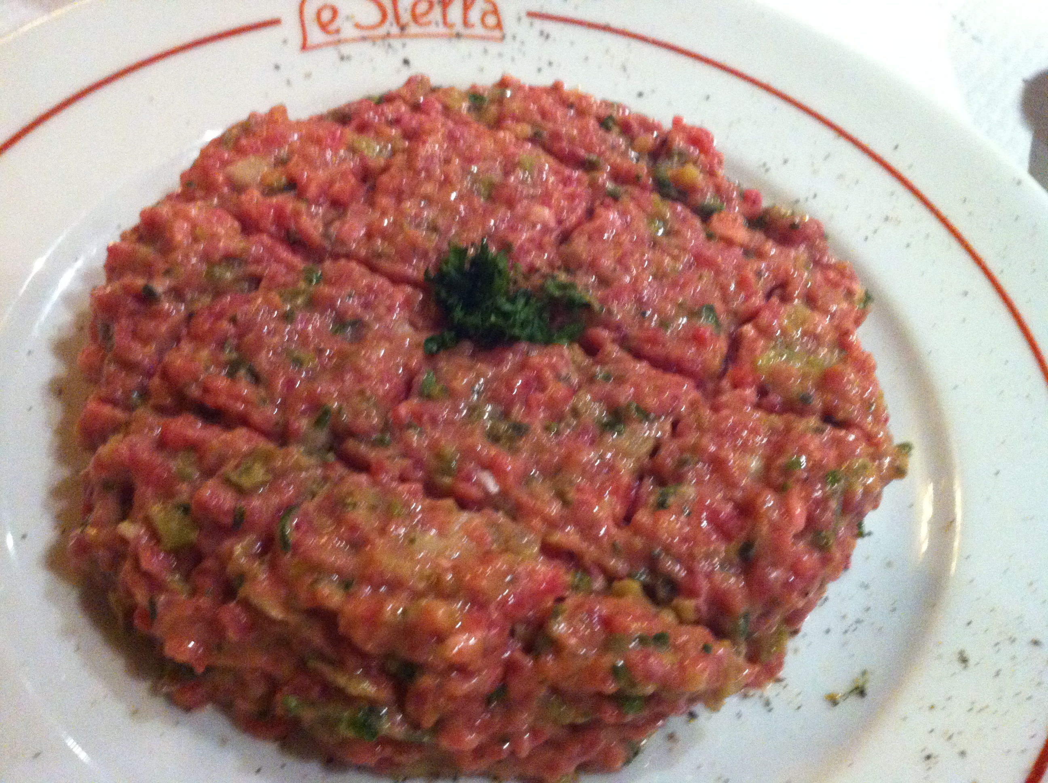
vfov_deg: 40.6
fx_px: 1058
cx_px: 524
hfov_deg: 52.7
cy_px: 392
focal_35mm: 35
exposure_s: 1/15
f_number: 2.8
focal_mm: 3.85
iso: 640
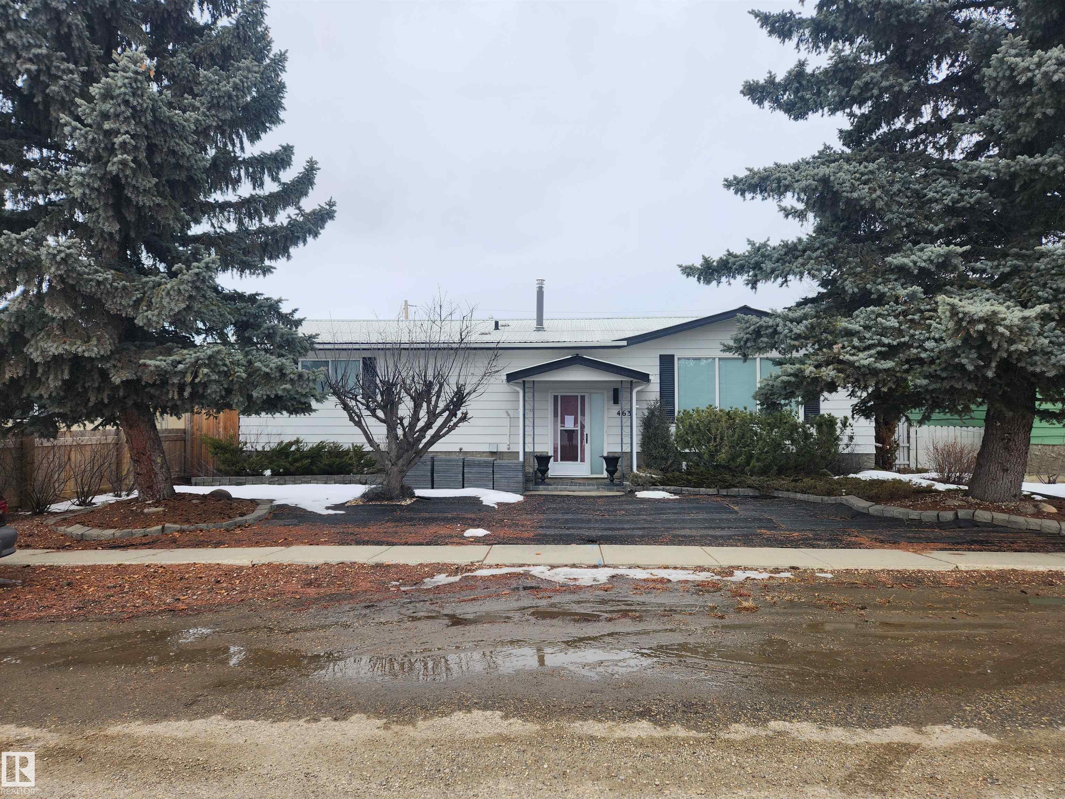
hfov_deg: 73.9
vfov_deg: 58.9
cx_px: 532
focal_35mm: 23
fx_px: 708
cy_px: 400
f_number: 1.8
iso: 20
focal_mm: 5.4
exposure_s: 1/1328
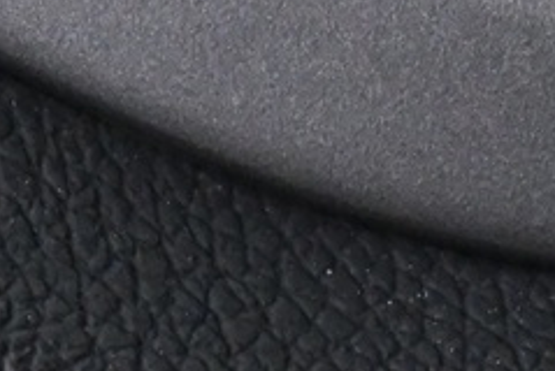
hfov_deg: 7.6
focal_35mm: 269
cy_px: 1104
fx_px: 4153
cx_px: 281
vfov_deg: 4.9
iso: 3600
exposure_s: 1/40
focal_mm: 26.5
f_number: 4.5
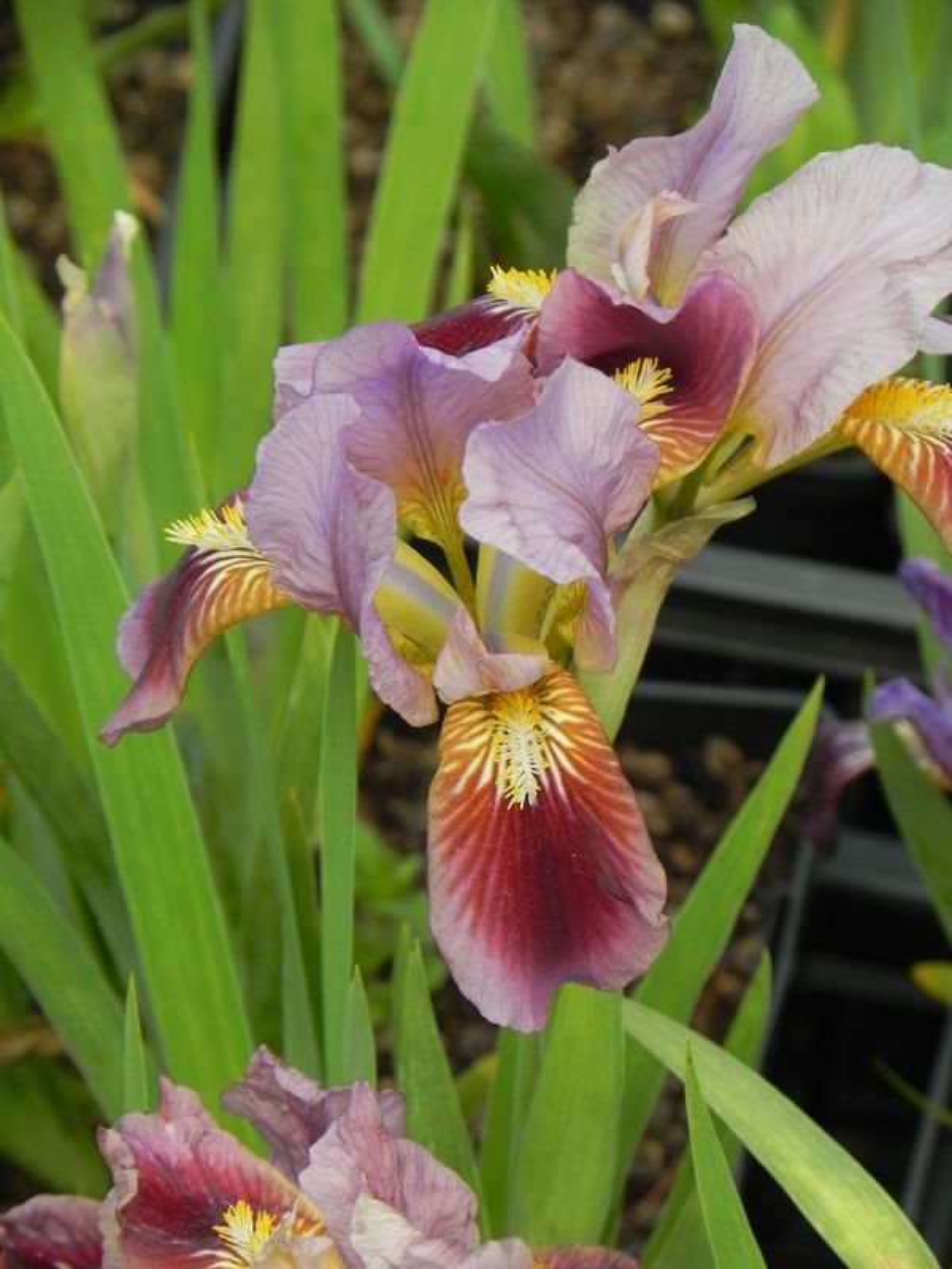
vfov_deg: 6.8
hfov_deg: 5.1
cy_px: 634
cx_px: 476
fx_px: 10671
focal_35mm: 291
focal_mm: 51.8
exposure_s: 1/320
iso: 160
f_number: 5
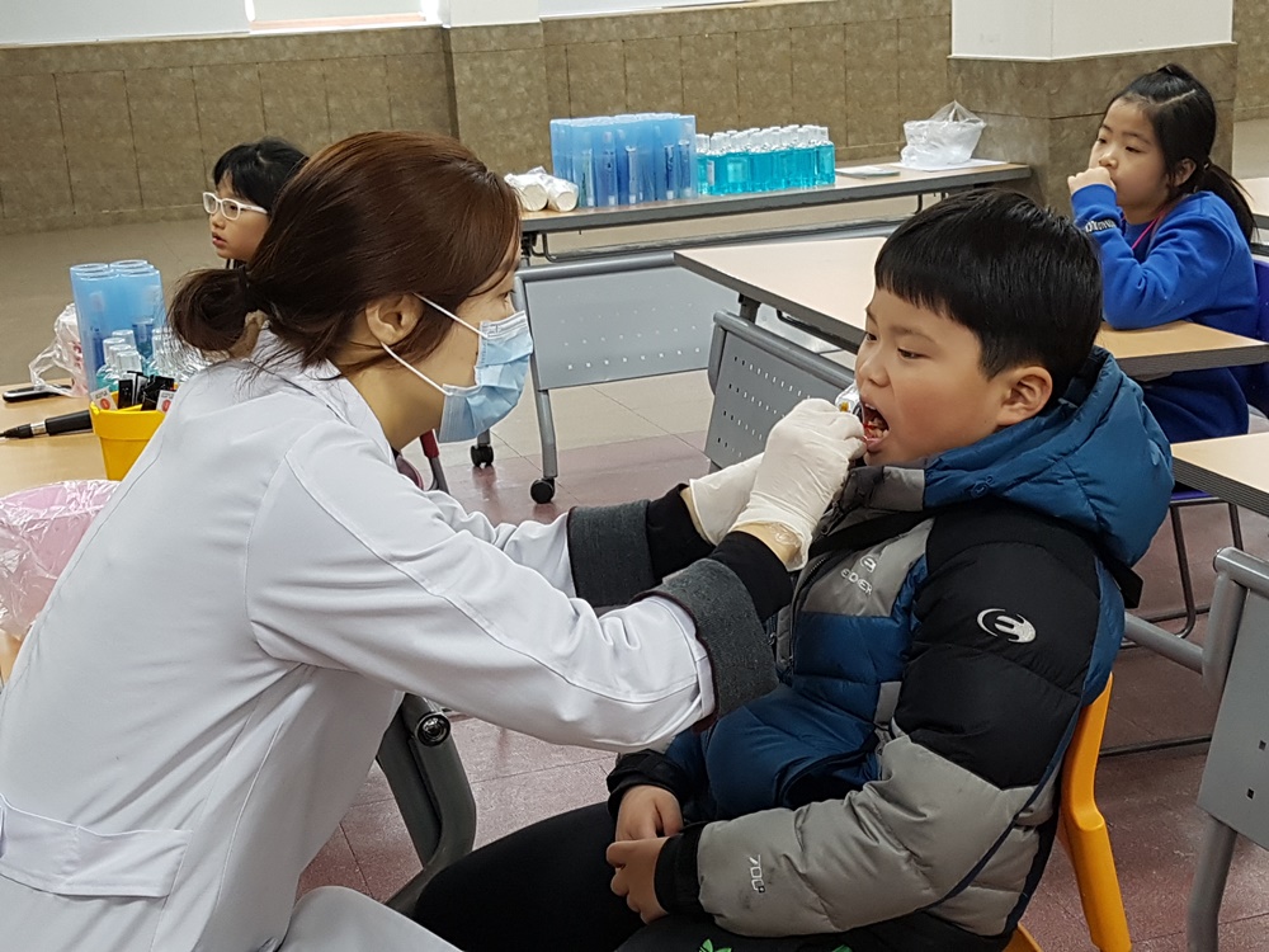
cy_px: 476
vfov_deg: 53.1
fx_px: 953
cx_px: 634
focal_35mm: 26
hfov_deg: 67.3
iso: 100
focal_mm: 4.2
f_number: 1.7
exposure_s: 1/60
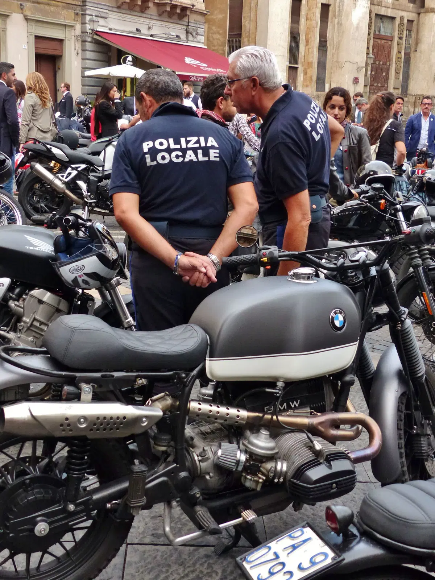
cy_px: 290
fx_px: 737
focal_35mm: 44
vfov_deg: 42.9
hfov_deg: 32.9
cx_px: 218
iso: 320
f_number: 2.8
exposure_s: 1/60
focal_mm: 7.8
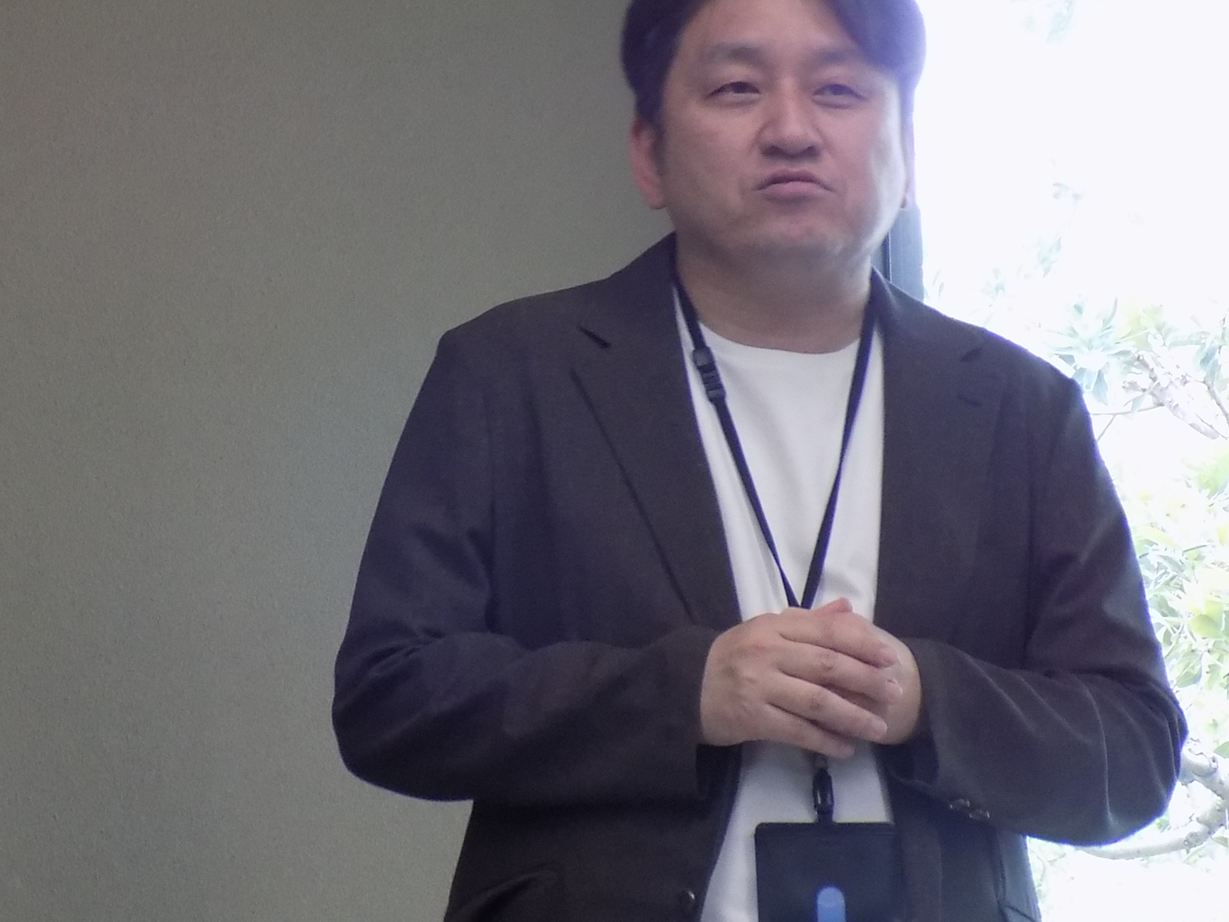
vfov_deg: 7.3
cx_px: 560
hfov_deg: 9.7
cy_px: 445
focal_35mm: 203
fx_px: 7207
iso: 400
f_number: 5.2
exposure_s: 1/30
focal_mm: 27.3
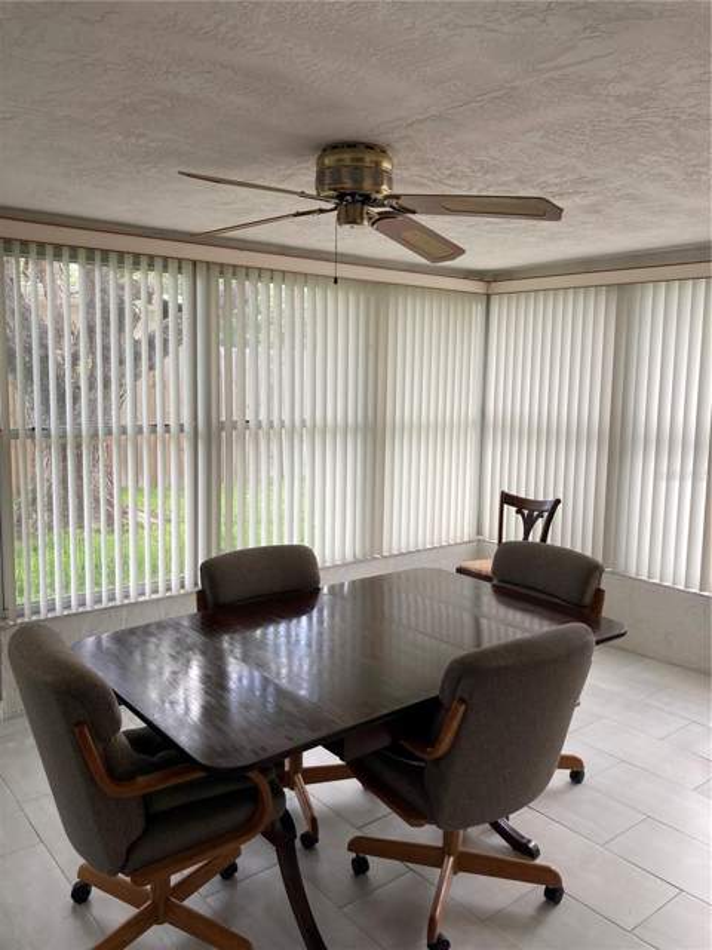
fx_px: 768
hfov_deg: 49.7
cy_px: 475
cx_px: 356
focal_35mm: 28
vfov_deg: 63.4
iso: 50
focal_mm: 3.99
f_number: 1.8
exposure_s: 1/121
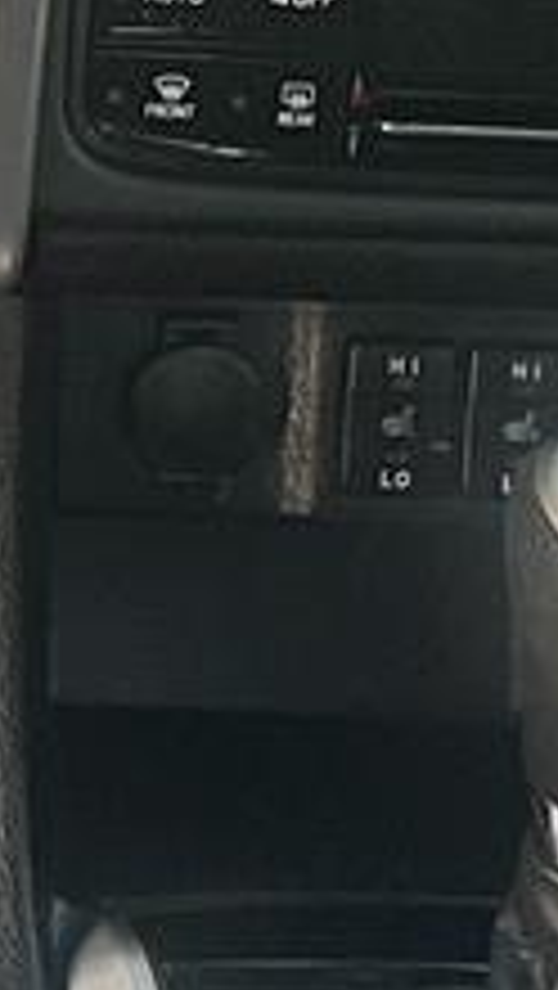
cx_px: -374
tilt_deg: -22.8
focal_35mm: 165
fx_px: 4333
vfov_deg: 12.5
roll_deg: -4.0
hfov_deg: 7.2
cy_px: -369
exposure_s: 1/60
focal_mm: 5.1
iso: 400
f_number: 1.6
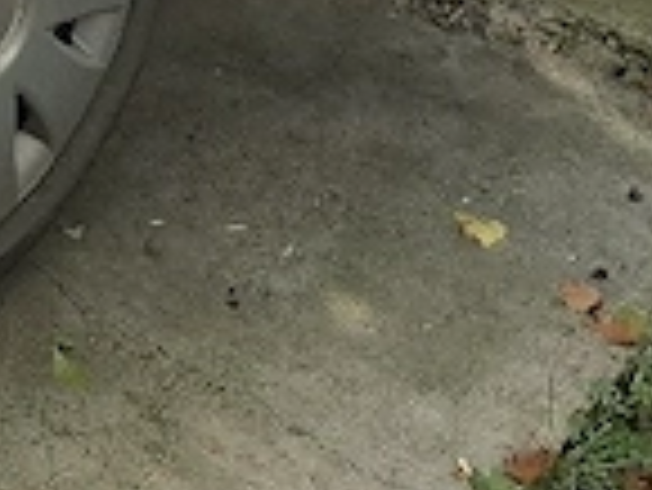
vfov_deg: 13.4
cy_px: -486
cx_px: -252
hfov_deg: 18.8
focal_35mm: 95
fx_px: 1791
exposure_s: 1/256
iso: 50
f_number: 1.8
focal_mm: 5.54
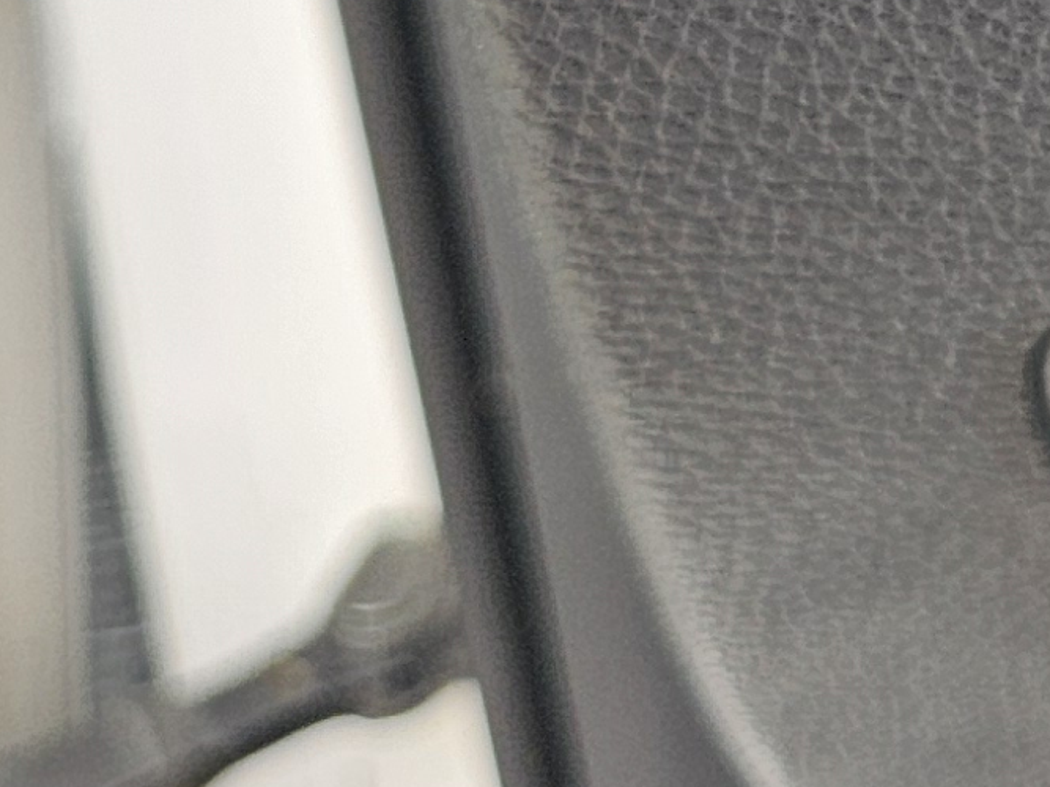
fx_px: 4185
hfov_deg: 12.2
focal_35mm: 138
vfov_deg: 9.5
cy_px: -1163
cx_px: 2281
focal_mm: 5.4
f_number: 1.8
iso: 64
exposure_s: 1/180
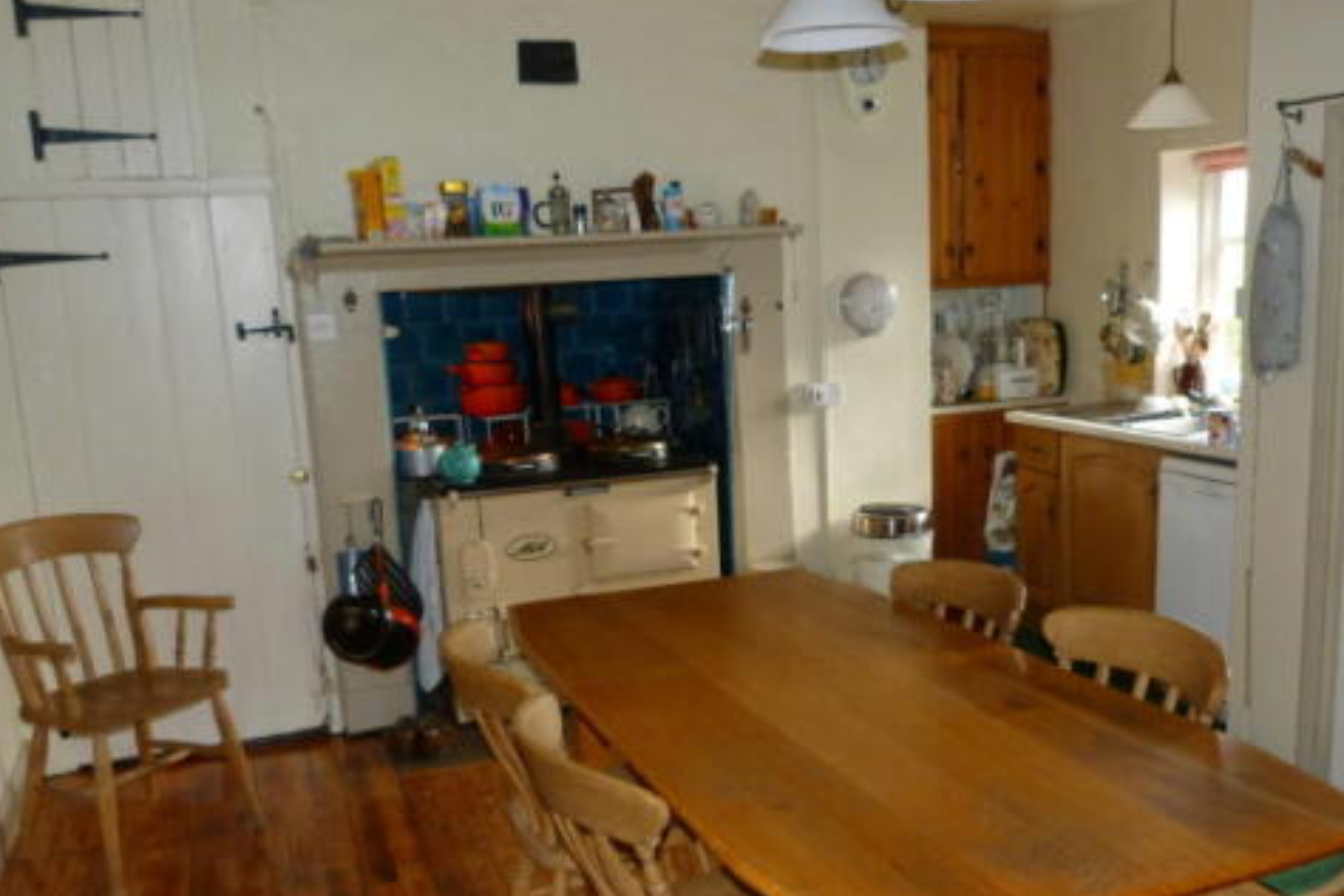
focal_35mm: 32
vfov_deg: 41.0
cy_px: 526
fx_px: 1195
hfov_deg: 58.7
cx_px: 699
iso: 200
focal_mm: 4.5
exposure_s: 1/60
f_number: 2.8
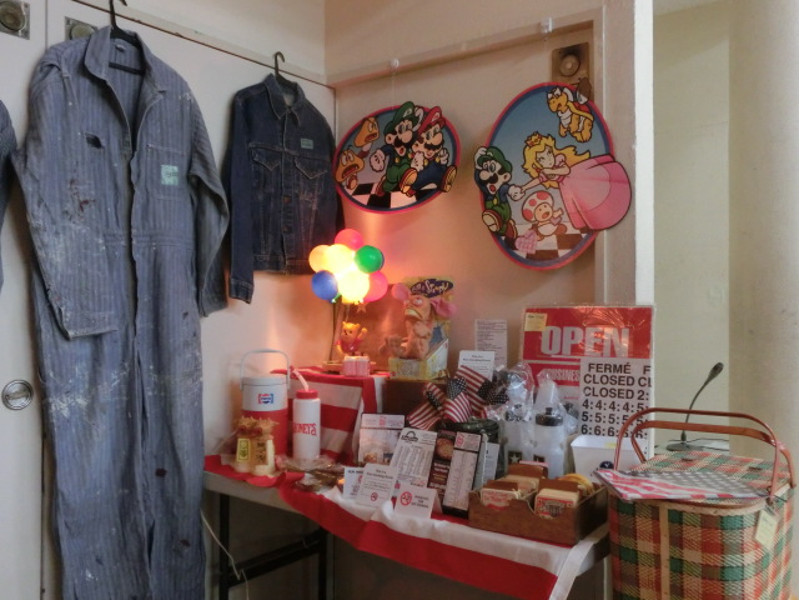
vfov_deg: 46.8
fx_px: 692
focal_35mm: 30
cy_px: 300
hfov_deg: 60.0
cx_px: 400
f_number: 3.5
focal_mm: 5.36
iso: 800
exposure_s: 1/60
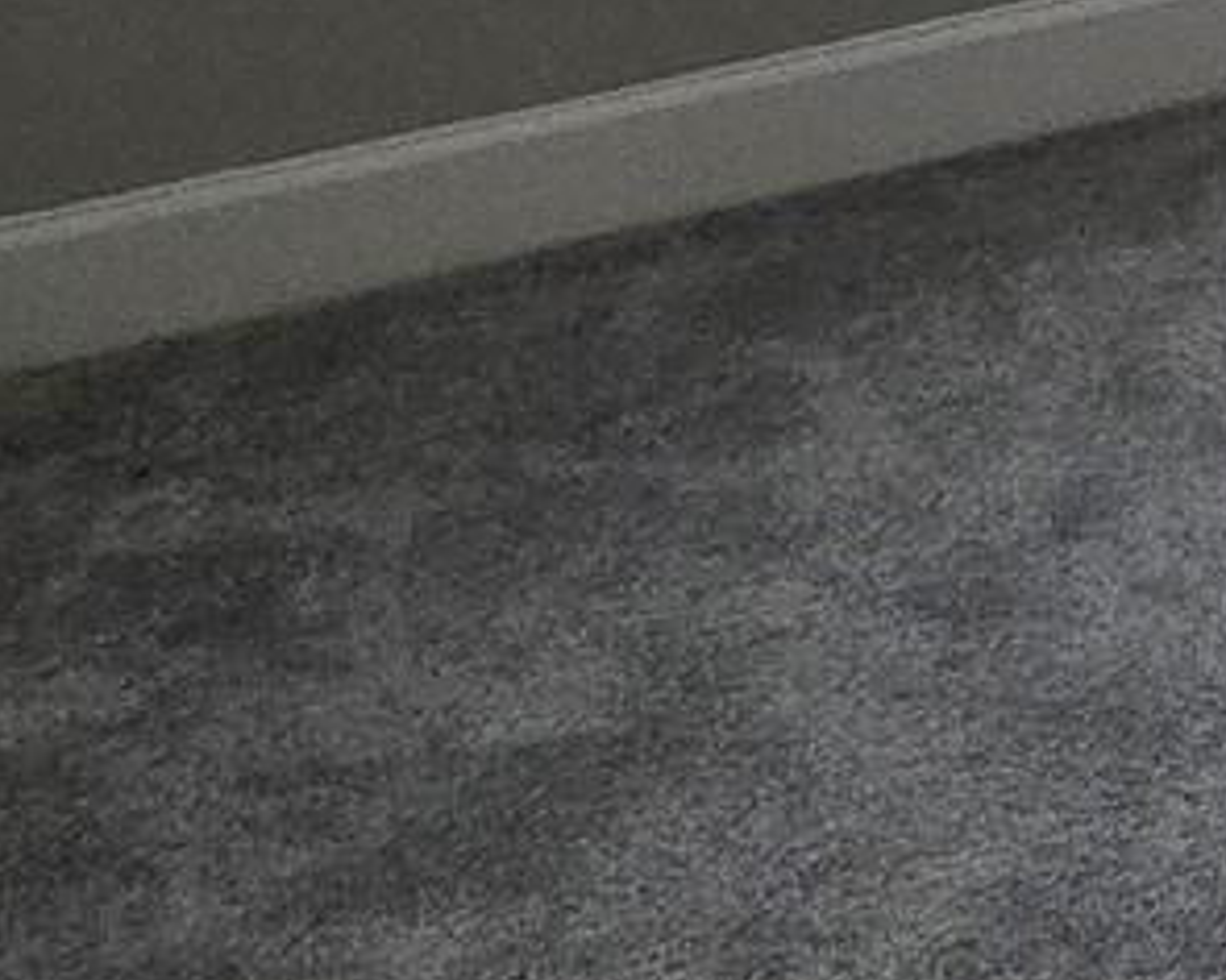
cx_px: 2348
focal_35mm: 88
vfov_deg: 14.8
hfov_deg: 17.0
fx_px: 3193
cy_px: -884
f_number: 2.2
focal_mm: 2.2
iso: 200
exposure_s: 1/359
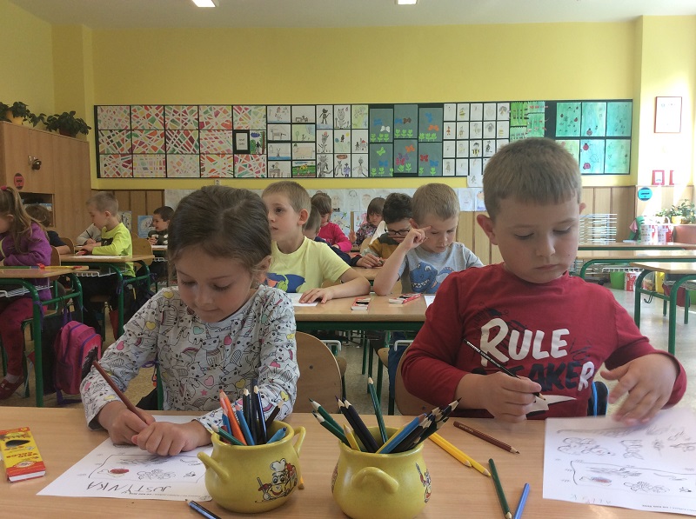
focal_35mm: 32
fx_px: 642
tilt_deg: -4.2
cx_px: 348
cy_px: 260
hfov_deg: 56.9
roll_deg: +0.3
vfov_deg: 44.0
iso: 40
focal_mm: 3.3
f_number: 2.4
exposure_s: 1/50
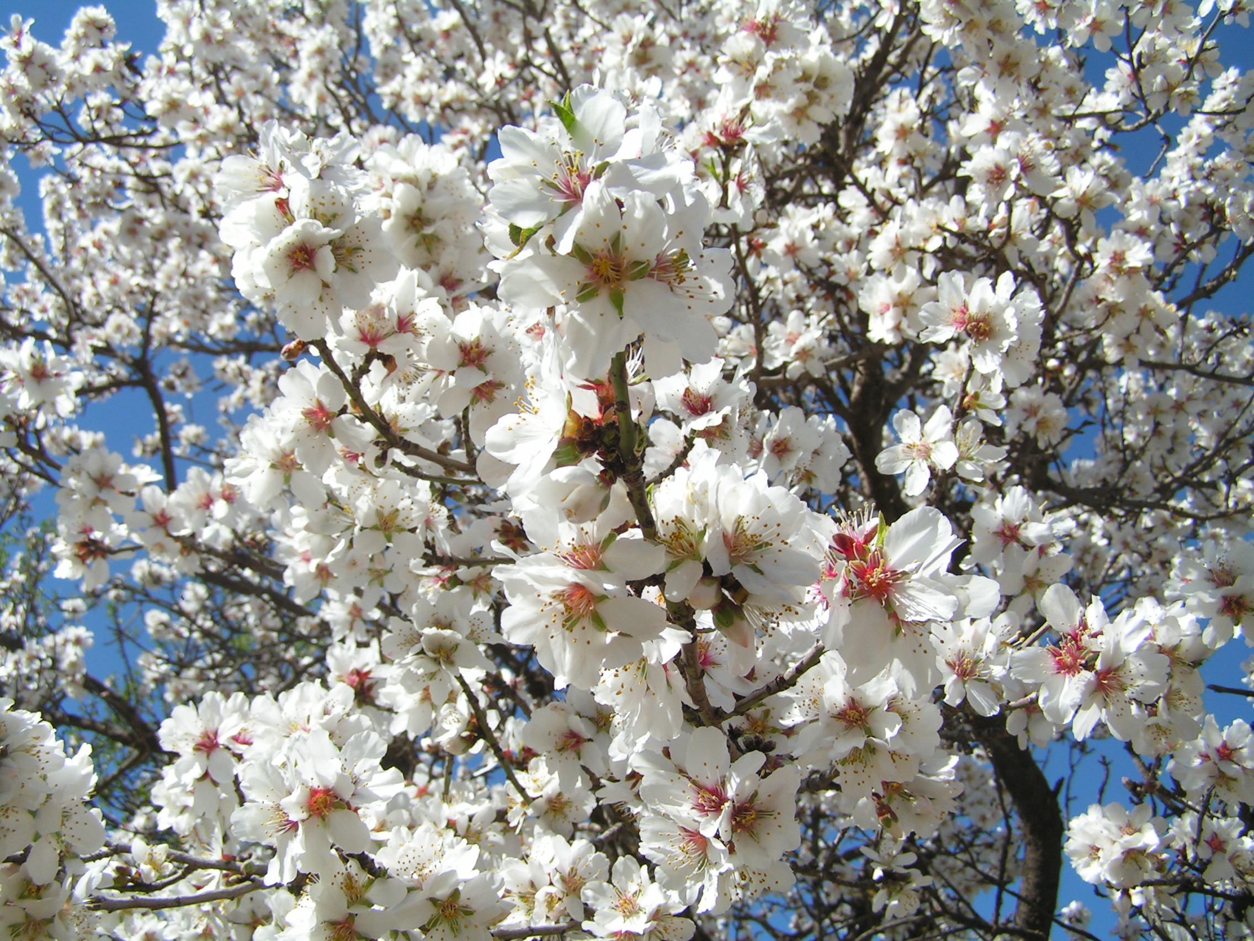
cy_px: 470
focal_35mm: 38
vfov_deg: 37.7
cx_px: 627
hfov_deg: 49.0
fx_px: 1377
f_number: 4
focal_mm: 6.3
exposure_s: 1/800
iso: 50
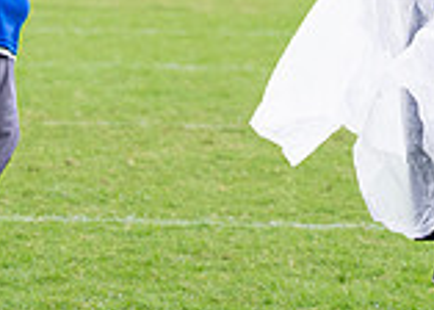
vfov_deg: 5.0
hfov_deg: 7.1
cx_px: 381
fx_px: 3499
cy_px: -154
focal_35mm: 284
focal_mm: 70
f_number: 2.8
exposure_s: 1/1250
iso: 500
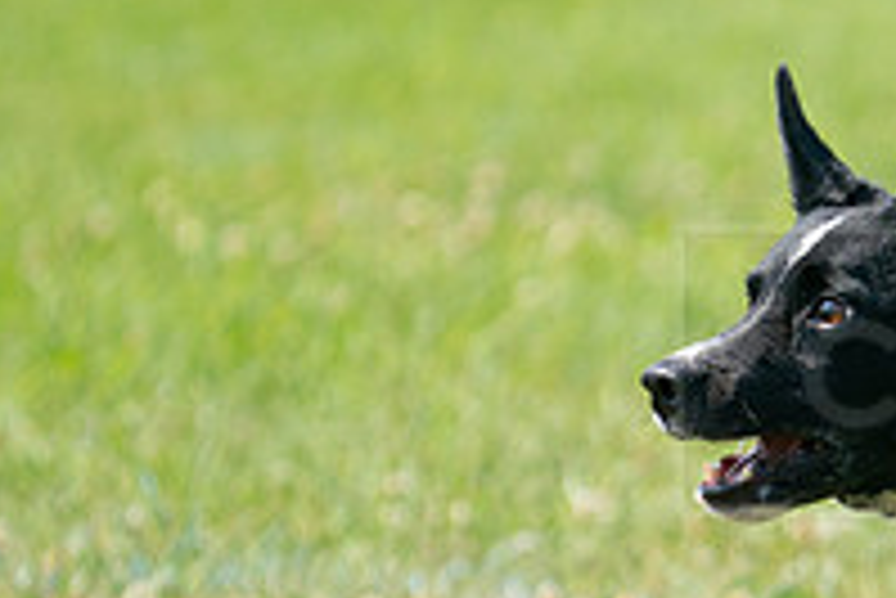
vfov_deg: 2.4
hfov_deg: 3.5
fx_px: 14545
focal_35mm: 584
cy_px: 447
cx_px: 1103
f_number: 5.6
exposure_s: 1/4000
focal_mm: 200
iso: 1000
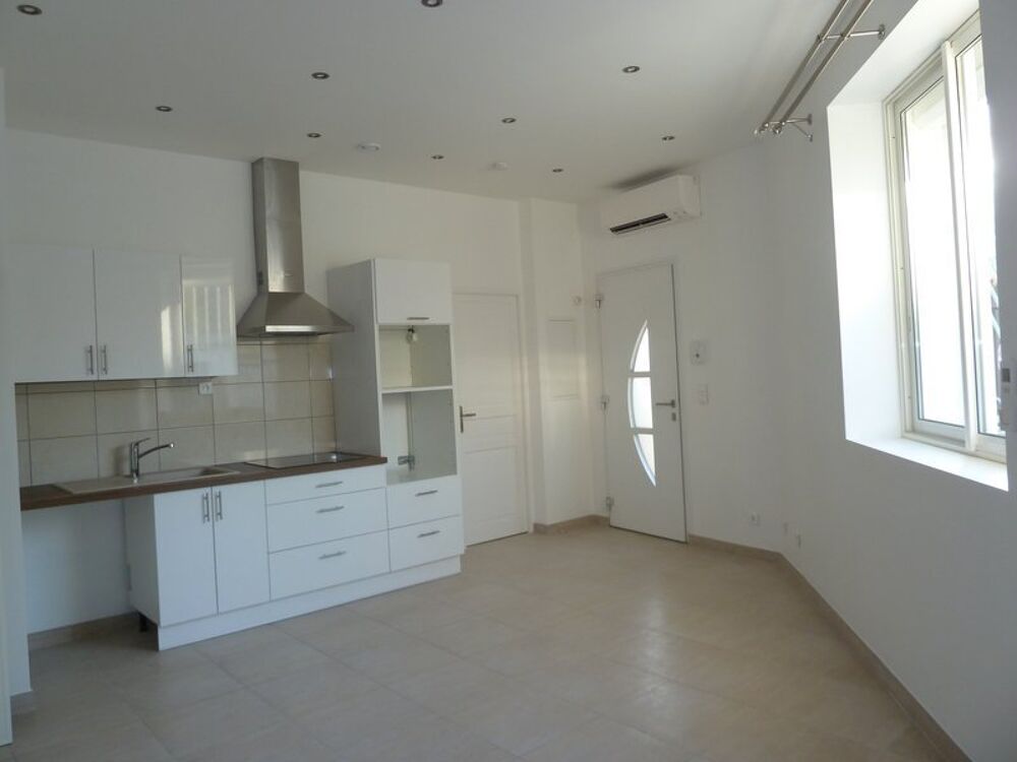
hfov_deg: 69.4
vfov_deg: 54.9
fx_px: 734
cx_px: 508
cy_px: 381
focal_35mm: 25
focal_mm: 4.1
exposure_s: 1/30
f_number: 3.3
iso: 125
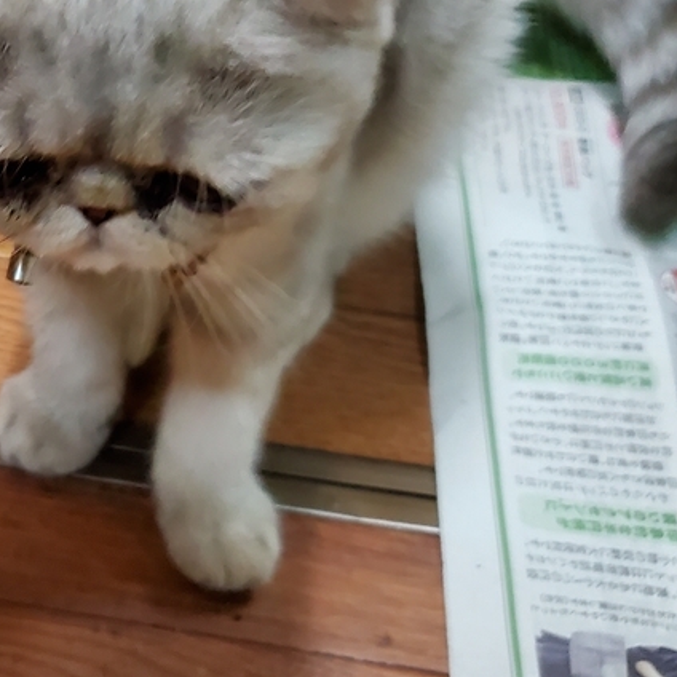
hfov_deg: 24.9
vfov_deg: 25.7
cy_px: 67
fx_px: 1438
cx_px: -35
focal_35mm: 65
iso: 400
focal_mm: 4.3
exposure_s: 1/50
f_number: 1.5
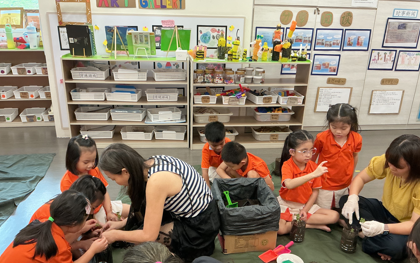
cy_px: 148
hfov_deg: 61.2
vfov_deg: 40.5
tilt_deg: -20.4
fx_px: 355
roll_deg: -1.3
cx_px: 209
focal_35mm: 31
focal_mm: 3
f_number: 1.8
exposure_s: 1/50
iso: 160
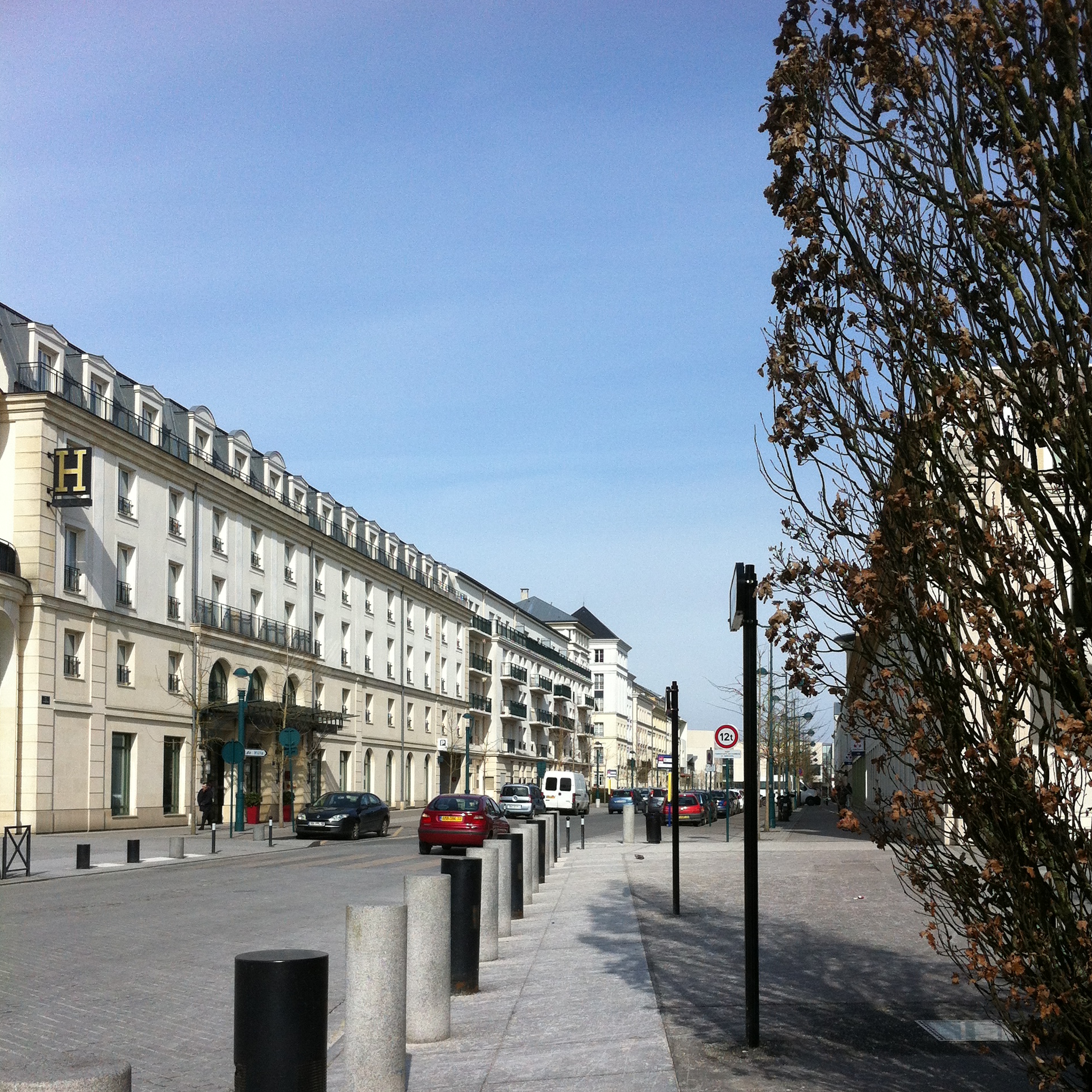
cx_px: 551
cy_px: 714
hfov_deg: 40.0
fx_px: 1499
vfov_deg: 39.6
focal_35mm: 42
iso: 80
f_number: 2.8
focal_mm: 3.85
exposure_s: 1/2011
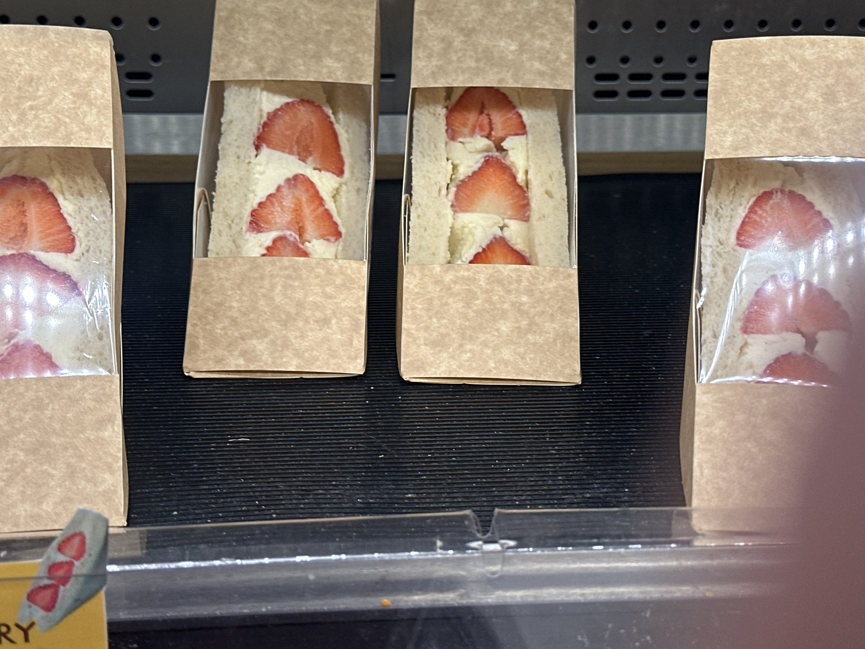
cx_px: 461
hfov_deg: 34.9
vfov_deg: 26.5
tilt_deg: -17.8
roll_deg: +1.4
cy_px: 283
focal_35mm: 55
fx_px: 1374
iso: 50
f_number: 1.78
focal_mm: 6.86
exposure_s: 1/50
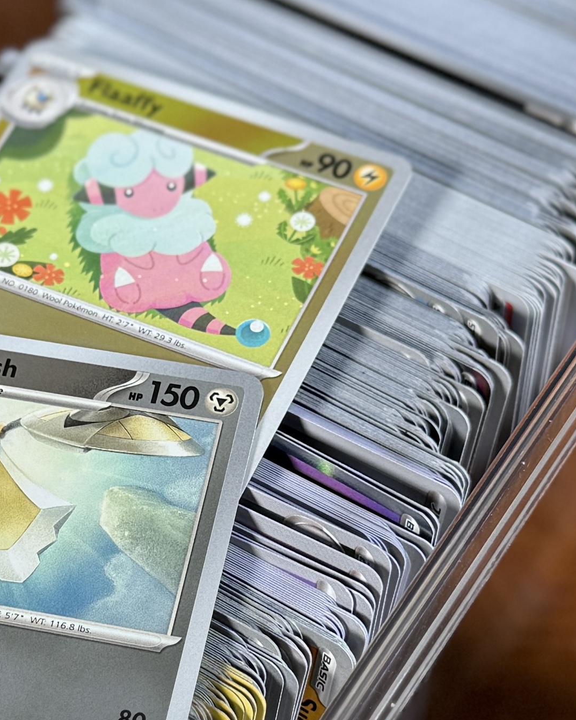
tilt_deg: -53.2
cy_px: 464
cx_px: 51
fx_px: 1001
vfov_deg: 39.2
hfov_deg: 30.6
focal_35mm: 47
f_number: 1.78
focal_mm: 6.76
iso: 50
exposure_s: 1/120
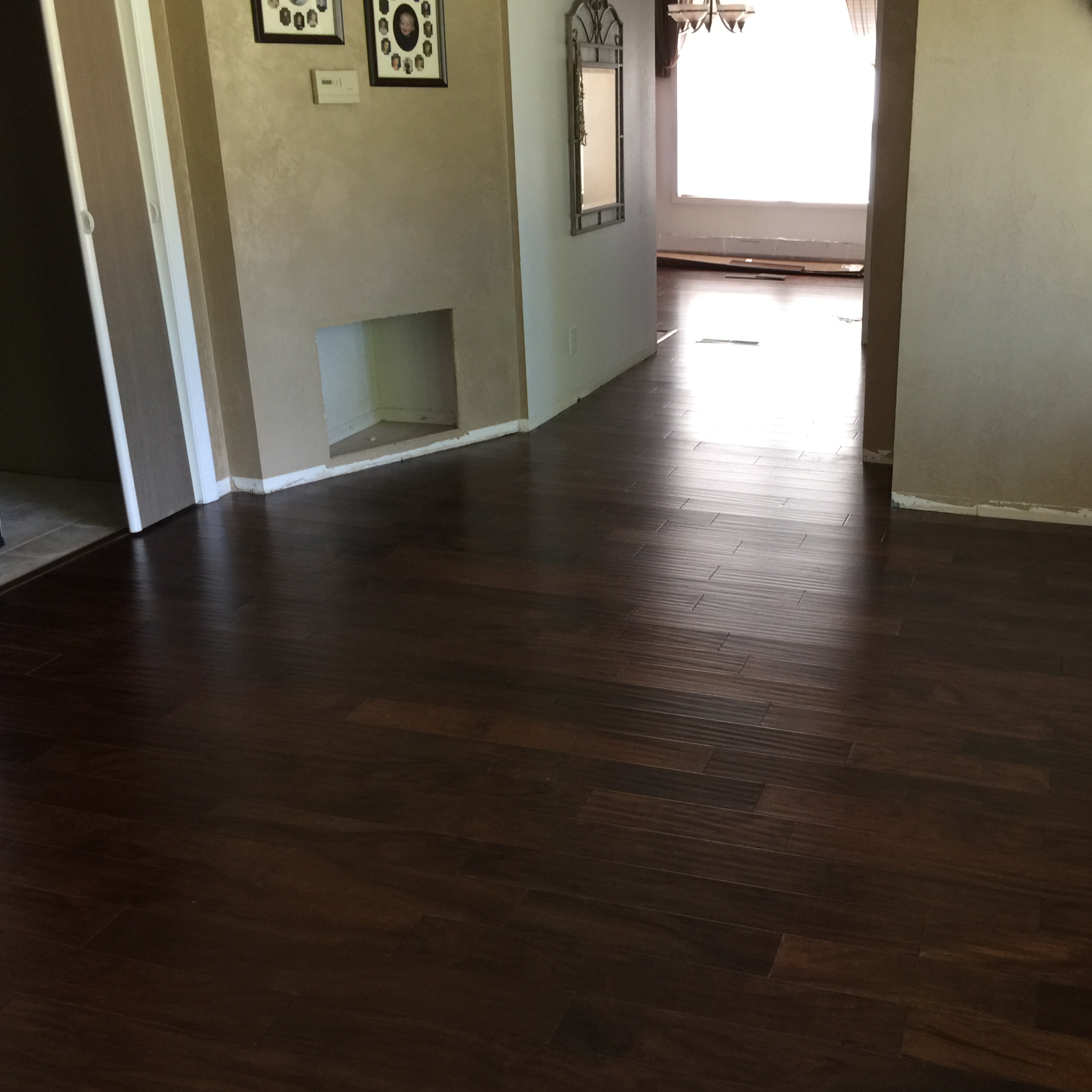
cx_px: 716
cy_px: 545
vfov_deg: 47.2
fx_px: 1249
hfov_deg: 46.6
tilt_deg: -18.9
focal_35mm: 35
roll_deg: -1.1
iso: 50
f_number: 2.2
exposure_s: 1/15
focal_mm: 4.15
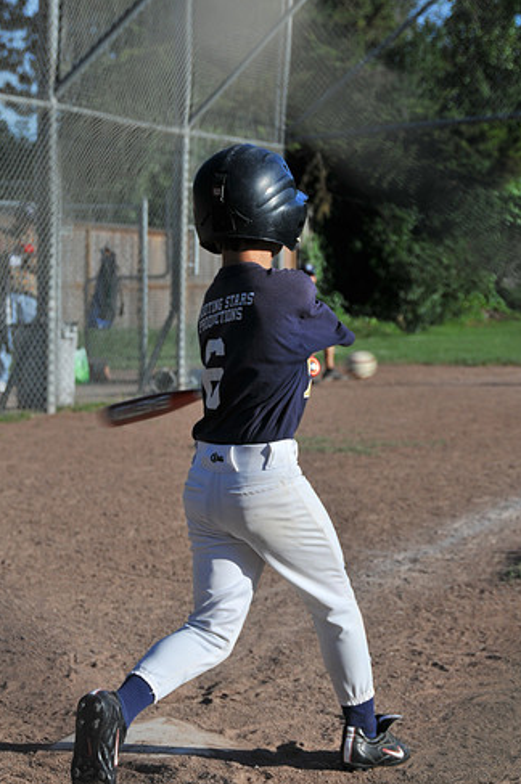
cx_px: 253
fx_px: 2329
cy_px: 386
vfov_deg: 19.1
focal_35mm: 107
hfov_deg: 12.8
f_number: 5.6
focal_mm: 60
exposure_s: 1/500
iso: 200
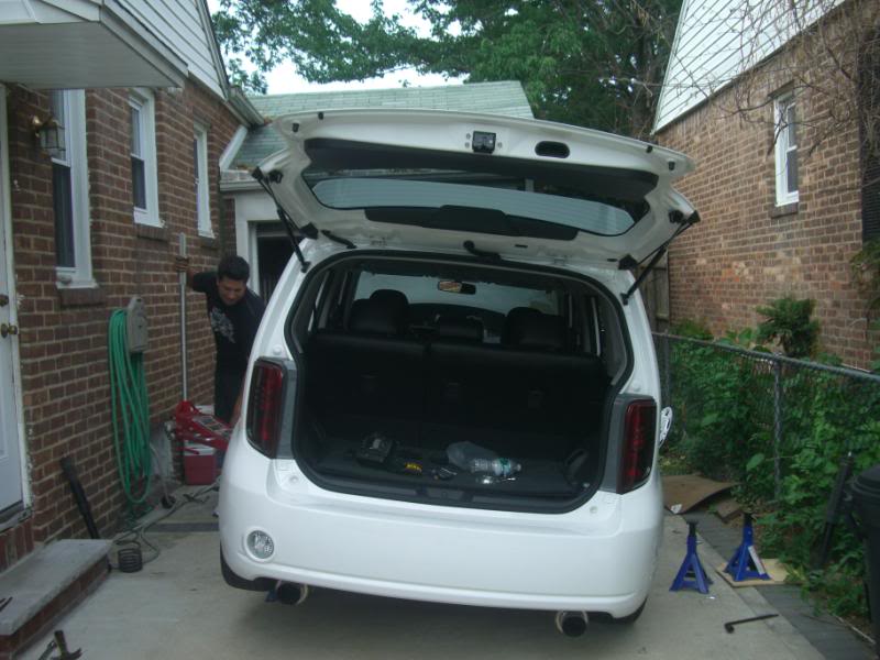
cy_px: 330
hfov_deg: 49.0
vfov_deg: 37.7
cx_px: 440
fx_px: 966
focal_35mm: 38
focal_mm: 7.9
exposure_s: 1/250
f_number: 2.8
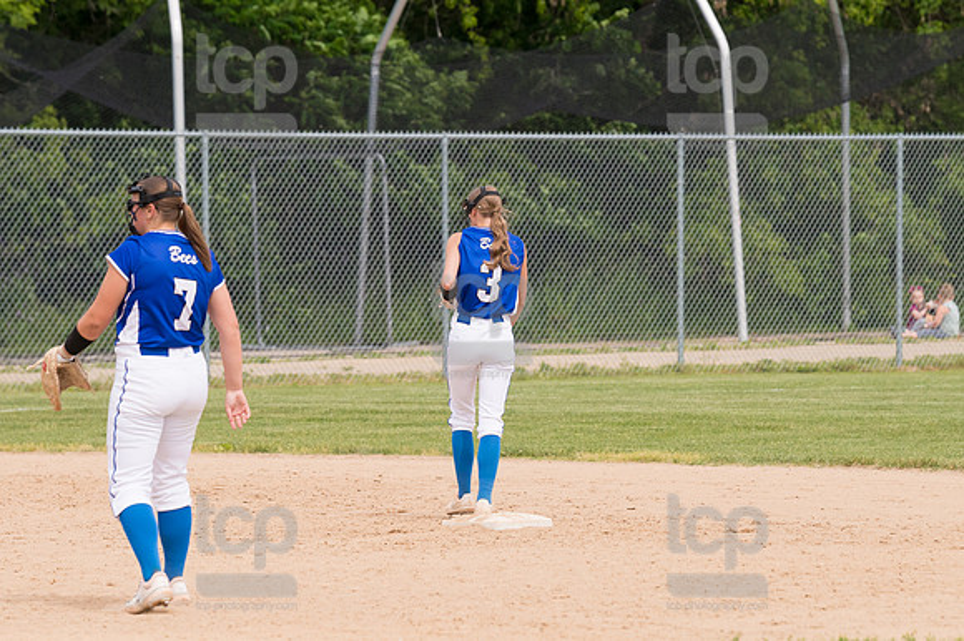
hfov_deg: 6.9
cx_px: 482
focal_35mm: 300
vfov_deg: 4.6
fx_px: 8028
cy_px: 320
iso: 320
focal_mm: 200
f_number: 5.6
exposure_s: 1/1600
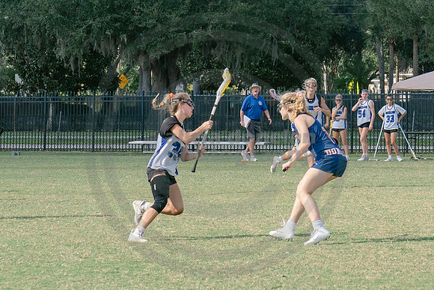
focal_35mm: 222
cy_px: 112
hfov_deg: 9.3
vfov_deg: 6.2
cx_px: 308
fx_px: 2676
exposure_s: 1/800
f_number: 5.6
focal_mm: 70
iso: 250
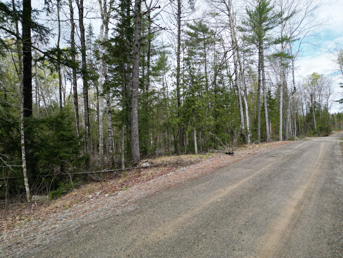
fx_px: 238
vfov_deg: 56.8
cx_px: 172
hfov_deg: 71.6
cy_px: 129
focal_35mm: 24
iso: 200
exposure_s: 1/2000
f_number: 1.7
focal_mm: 6.72
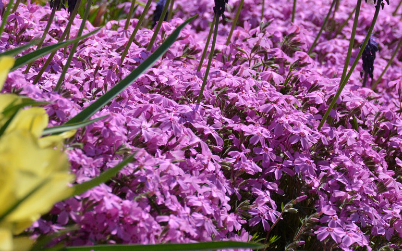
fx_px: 4032
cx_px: 260
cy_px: 87
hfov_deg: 5.7
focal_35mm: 368
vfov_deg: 3.6
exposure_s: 1/3200
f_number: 8
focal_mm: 116
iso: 800
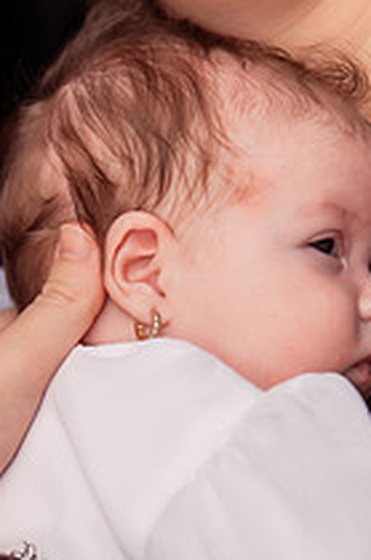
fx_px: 2066
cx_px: 73
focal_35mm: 133
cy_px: 509
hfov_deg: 10.2
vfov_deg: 15.3
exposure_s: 1/250
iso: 250
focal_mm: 62
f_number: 3.2
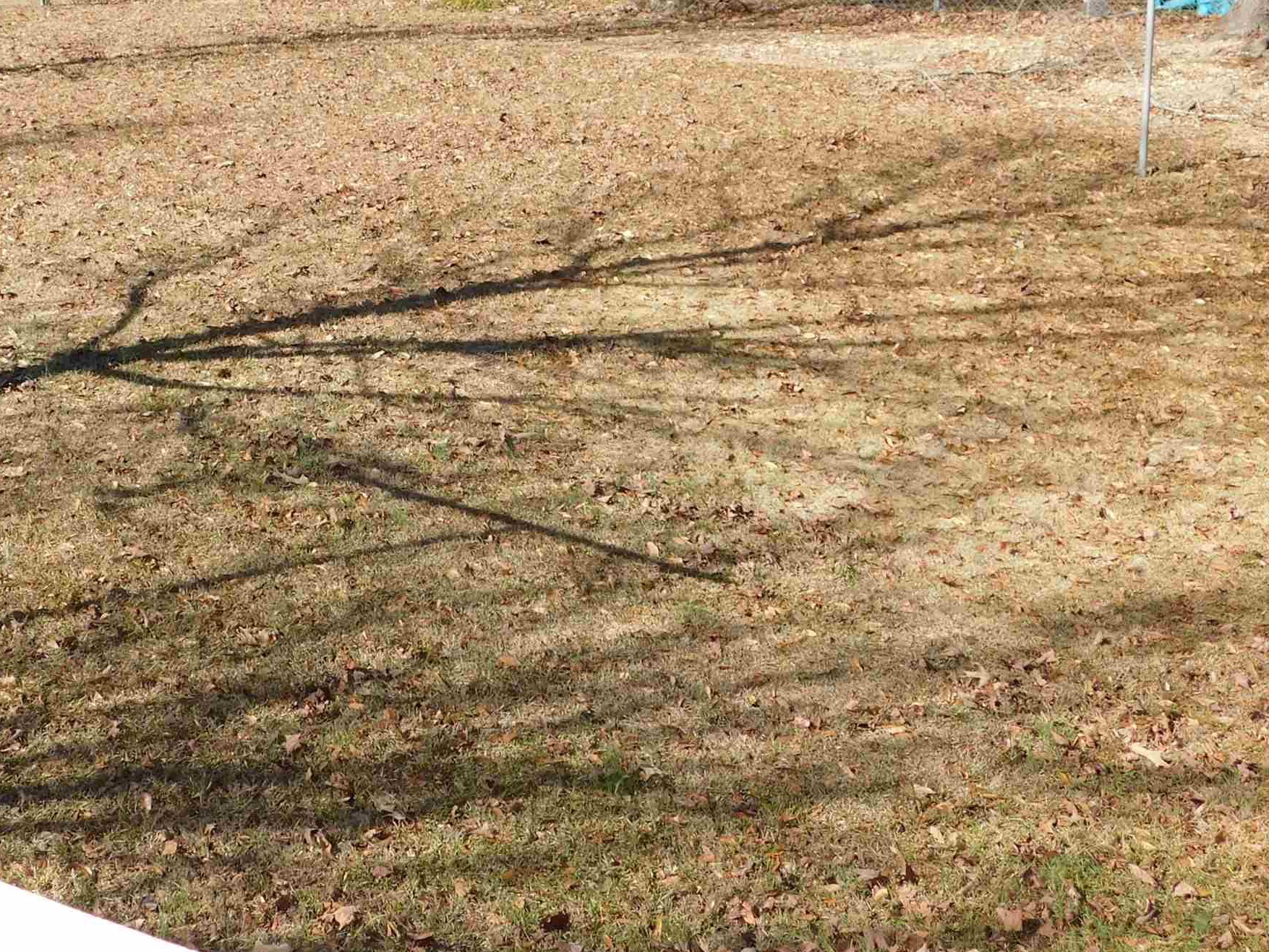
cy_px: 254
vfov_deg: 23.1
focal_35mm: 63
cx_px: 385
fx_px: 2310
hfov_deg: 30.4
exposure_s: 1/640
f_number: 3.5
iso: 125
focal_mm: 6.3
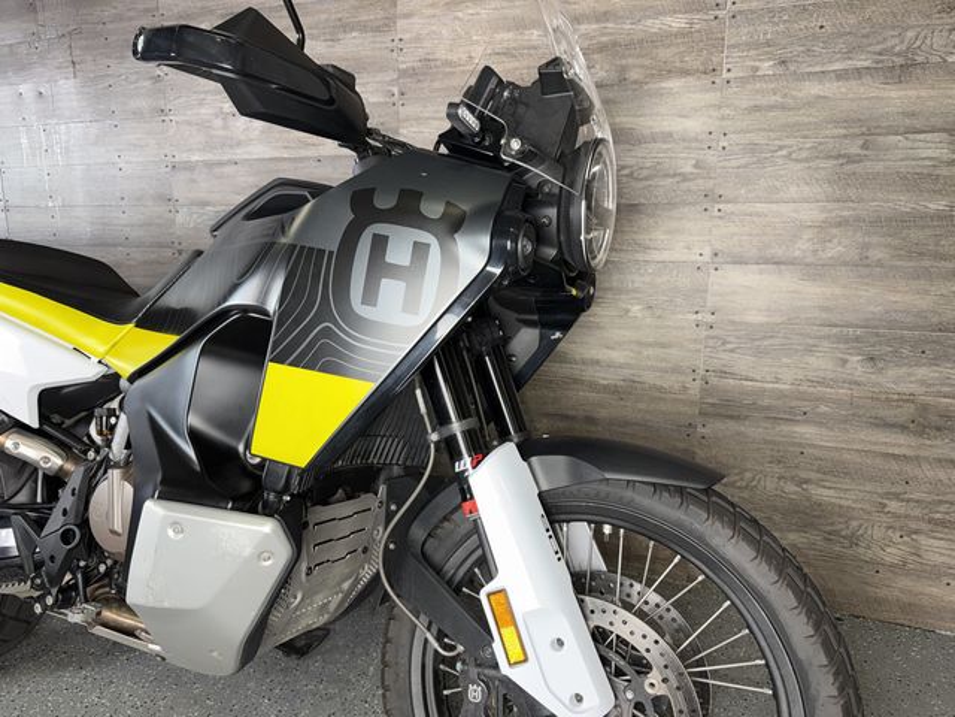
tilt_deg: -10.3
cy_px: 358
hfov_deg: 71.6
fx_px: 662
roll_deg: +0.3
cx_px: 478
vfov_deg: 56.8
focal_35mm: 24
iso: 80
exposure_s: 1/31
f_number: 1.78
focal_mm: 6.76
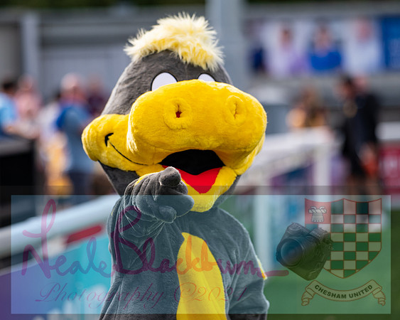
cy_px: 145
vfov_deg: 9.1
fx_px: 2003
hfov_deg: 11.4
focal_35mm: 169
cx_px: 203
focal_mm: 135
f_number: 2
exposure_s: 1/5000
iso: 200
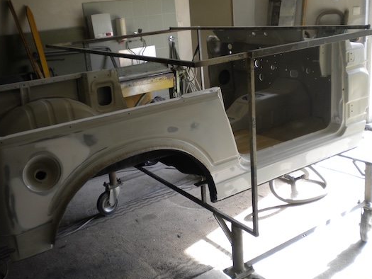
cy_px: 129
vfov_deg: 36.0
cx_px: 181
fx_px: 430
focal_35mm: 40
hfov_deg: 46.8
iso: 110
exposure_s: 1/64.1
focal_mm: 6.3
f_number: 3.1
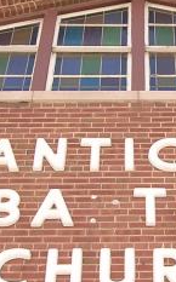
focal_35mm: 102
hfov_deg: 12.7
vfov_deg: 20.4
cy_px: 144
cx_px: 151
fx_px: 785
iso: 50
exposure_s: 1/107
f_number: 4.4
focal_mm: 5.8
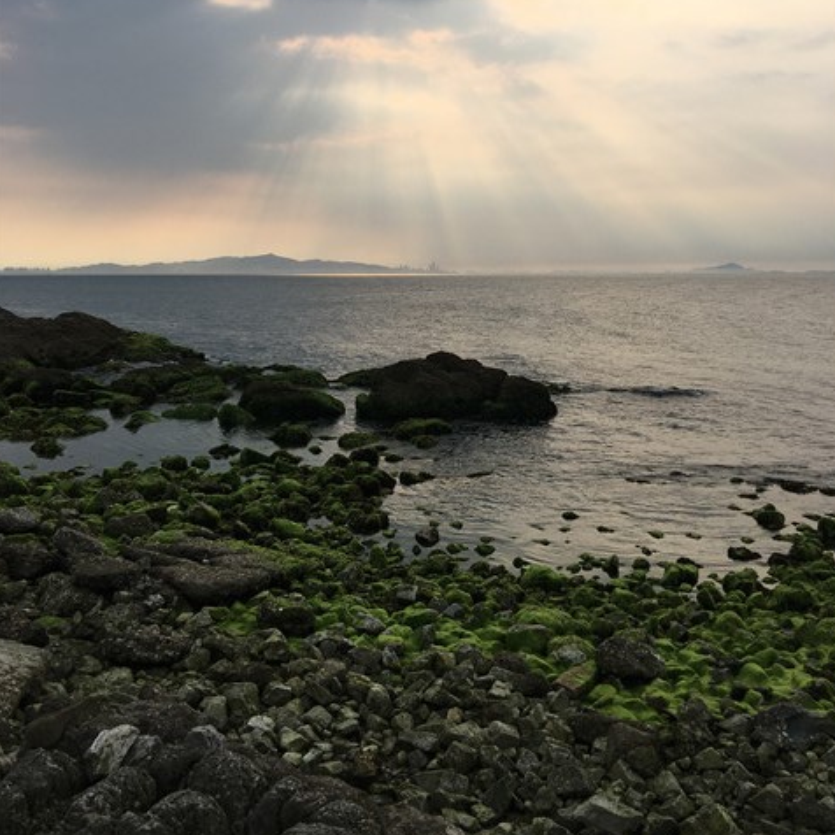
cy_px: 279
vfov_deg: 46.5
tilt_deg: +1.1
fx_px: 955
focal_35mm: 35
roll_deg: +0.2
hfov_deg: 47.2
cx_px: 418
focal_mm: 4.15
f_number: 2.2
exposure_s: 1/1637
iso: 25
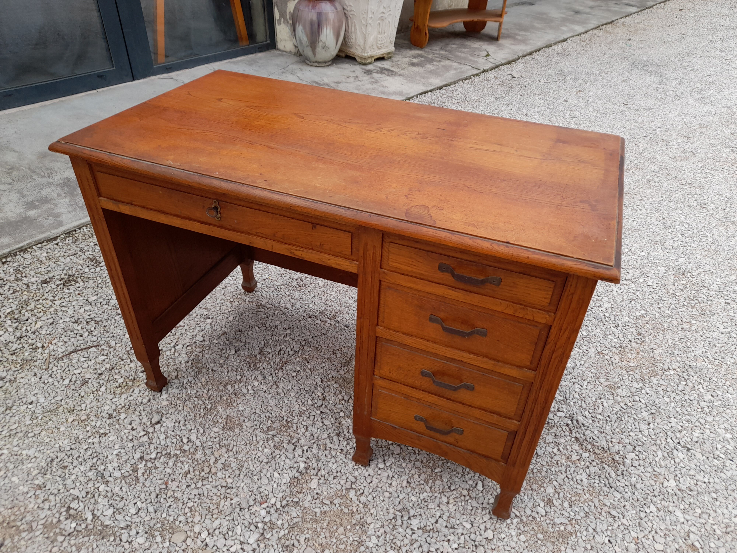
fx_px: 532
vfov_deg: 54.9
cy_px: 276
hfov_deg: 69.4
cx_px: 368
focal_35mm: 25
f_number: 2
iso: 25
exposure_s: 1/100
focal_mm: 4.6
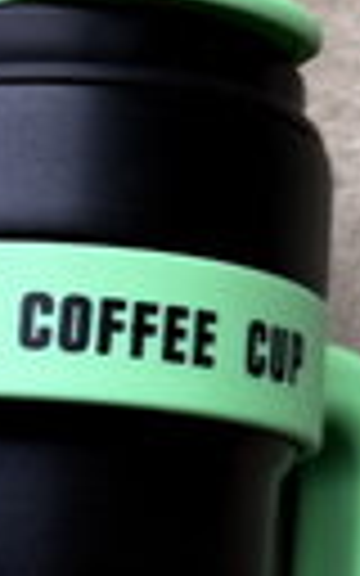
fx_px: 1664
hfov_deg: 11.0
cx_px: -396
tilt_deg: -79.7
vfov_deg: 19.4
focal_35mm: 106
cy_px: 457
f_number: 1.78
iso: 80
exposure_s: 1/309
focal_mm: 6.76
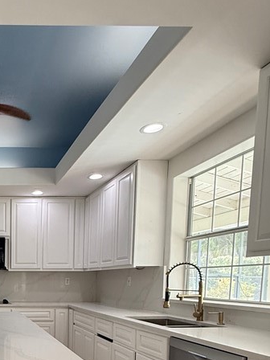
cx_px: -22
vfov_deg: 51.7
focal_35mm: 32
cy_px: 307
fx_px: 333
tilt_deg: -4.0
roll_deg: -0.8
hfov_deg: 37.5
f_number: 2.2
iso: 200
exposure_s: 1/120
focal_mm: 2.22
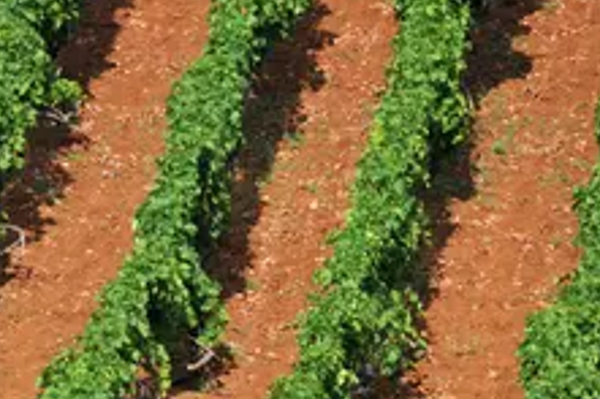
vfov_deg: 2.3
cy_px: 441
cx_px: 242
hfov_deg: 3.5
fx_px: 9942
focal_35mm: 597
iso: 250
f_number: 5.3
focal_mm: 220
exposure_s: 1/1250
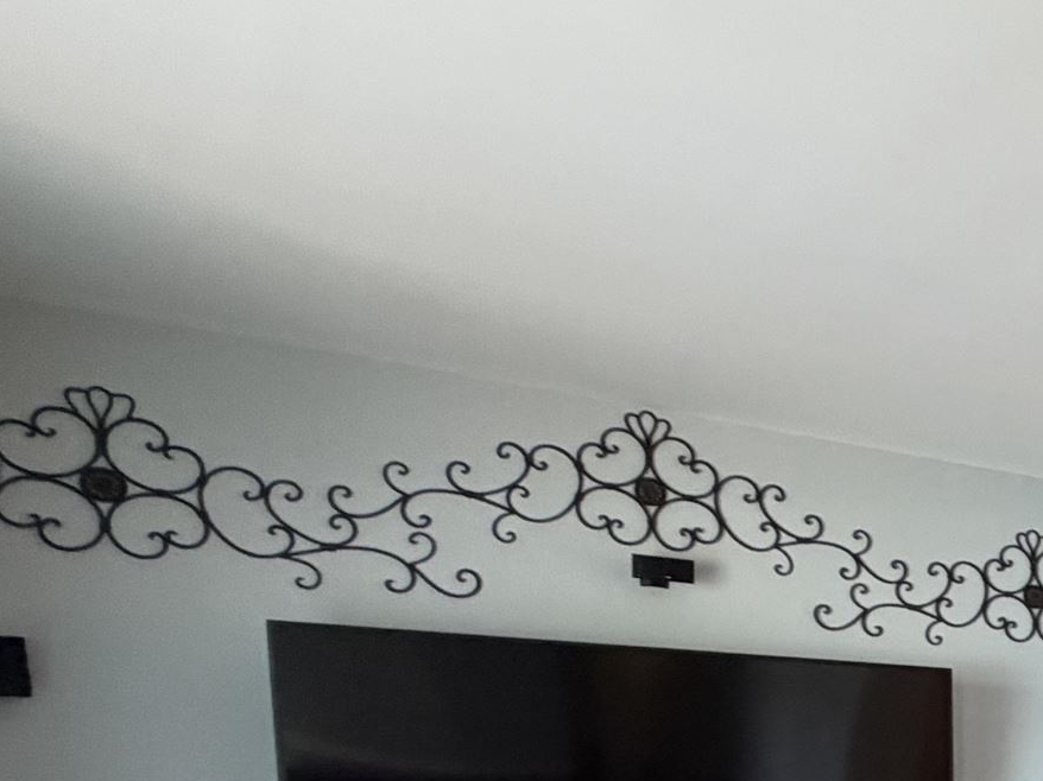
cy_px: 950
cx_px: 1537
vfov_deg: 26.3
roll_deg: +0.3
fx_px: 1476
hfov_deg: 27.7
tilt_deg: -4.4
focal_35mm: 49
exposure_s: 1/60
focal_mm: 2.22
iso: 400
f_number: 2.2
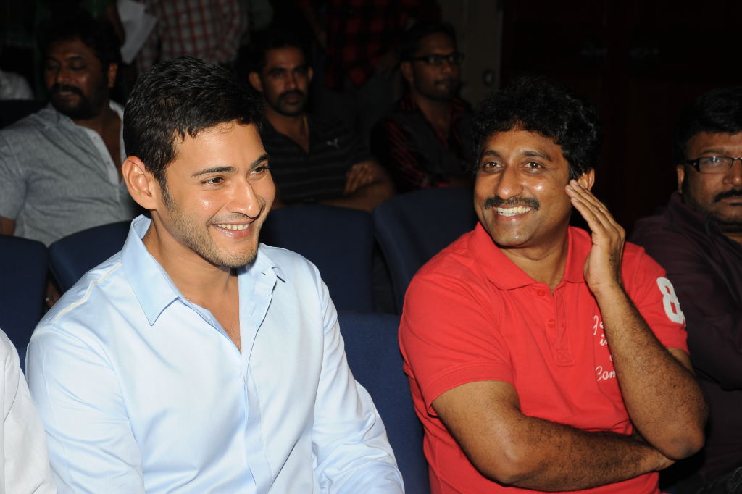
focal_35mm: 78
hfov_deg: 26.0
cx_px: 371
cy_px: 247
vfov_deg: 17.5
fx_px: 1607
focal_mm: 78
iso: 200
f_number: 8
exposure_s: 1/125
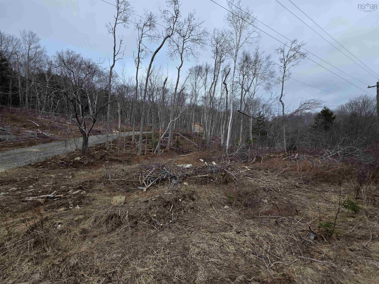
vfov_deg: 89.9
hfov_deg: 106.2
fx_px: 142
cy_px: 142
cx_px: 190
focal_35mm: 13
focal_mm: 2.2
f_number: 1.9
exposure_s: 1/761
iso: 40
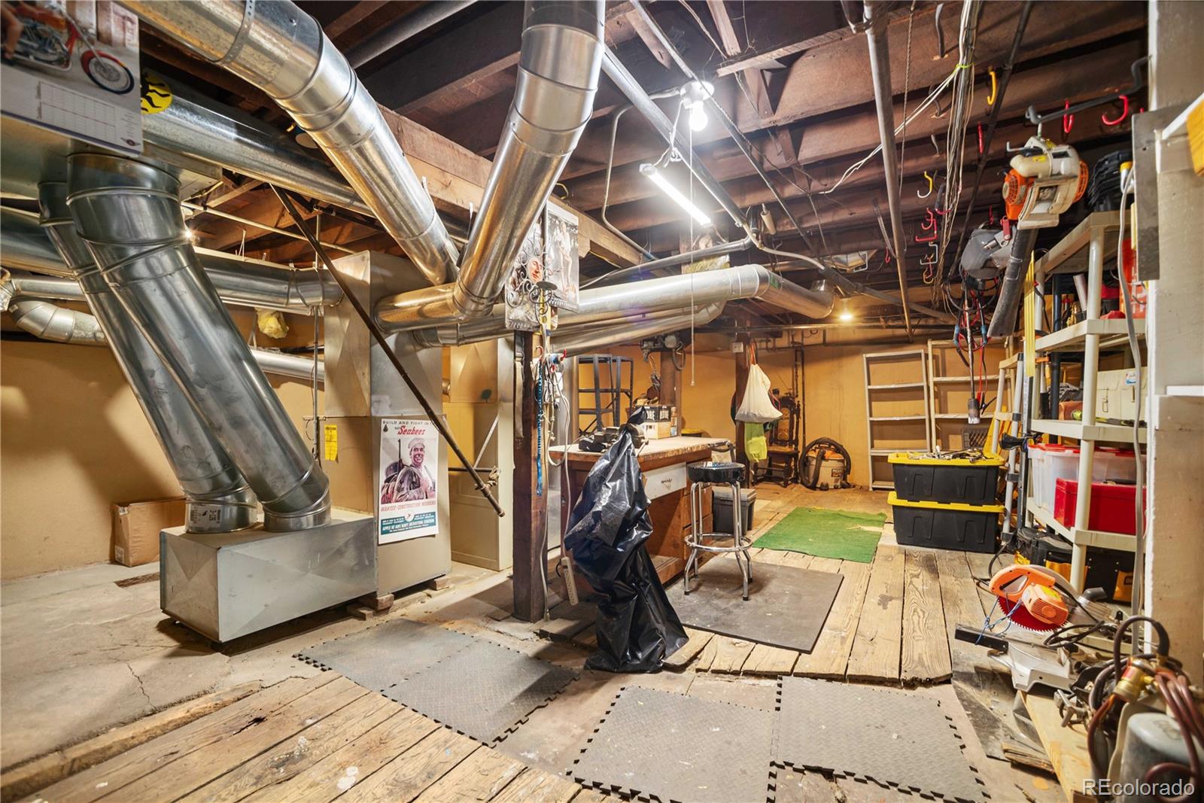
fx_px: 502
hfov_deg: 100.4
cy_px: 402
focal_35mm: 15
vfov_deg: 77.3
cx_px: 602
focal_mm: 15
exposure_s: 1/13
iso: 640
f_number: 8
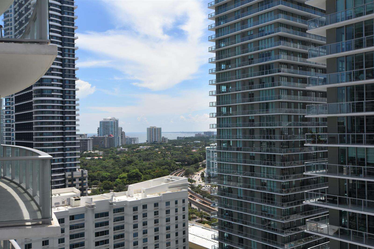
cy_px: 124
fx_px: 374
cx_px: 187
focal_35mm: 36
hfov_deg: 53.1
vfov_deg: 36.9
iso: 200
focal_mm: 24
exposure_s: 1/250
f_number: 13
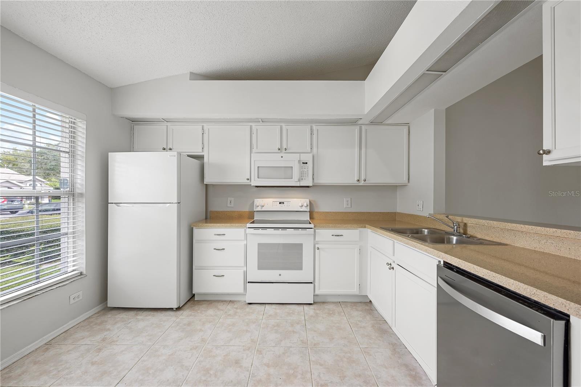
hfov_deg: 104.3
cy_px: 194
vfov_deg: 81.2
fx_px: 226
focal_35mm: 14
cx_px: 290
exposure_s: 1/15
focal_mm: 14
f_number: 5.6
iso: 250
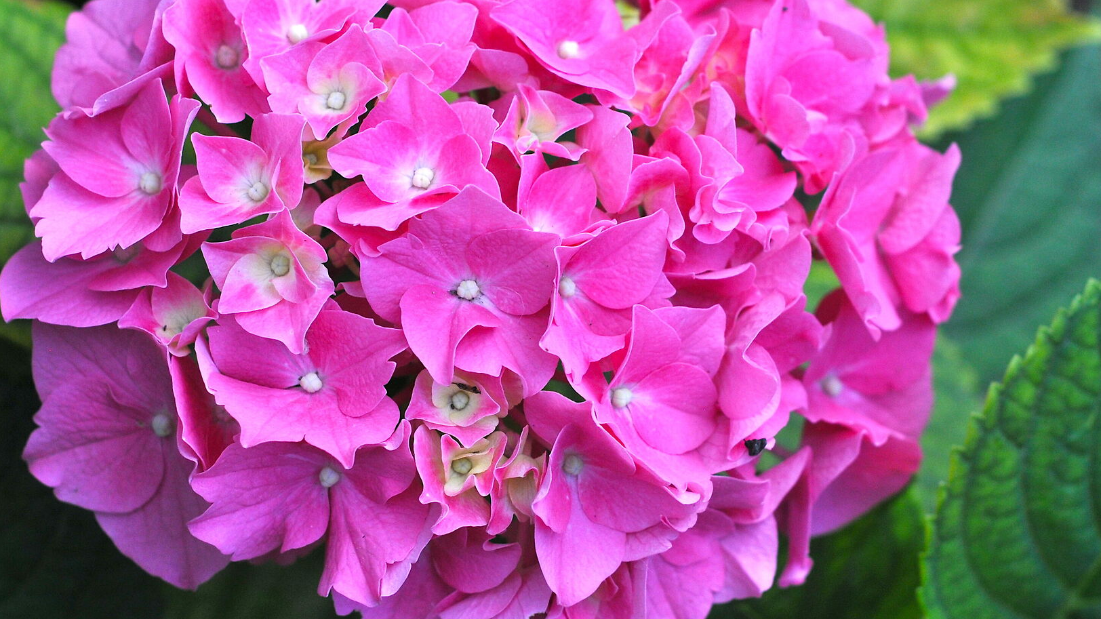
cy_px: 214
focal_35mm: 116
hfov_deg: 18.5
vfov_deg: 10.4
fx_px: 3386
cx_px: 583
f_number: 4
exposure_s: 1/500
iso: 400
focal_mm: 50
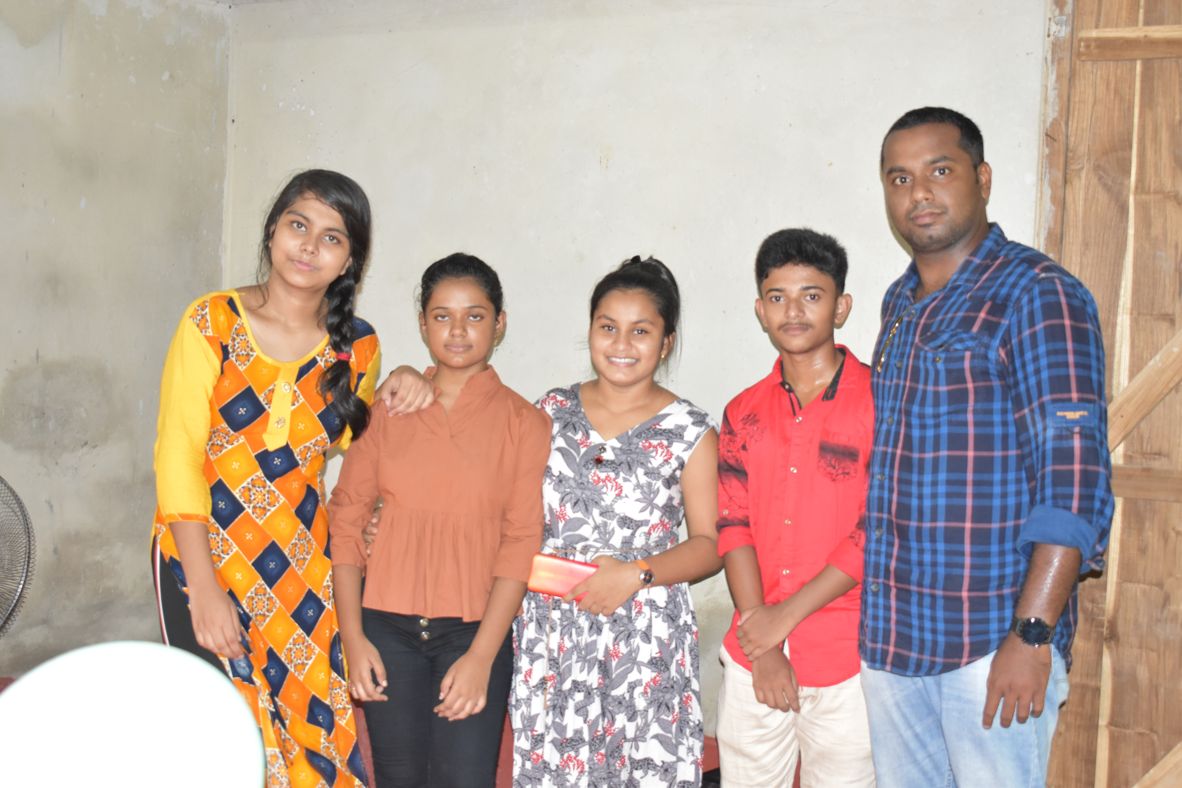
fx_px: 1674
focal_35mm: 51
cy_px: 394
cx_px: 591
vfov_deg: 26.5
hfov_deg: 38.9
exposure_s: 1/30
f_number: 4.5
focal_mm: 34
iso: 1600
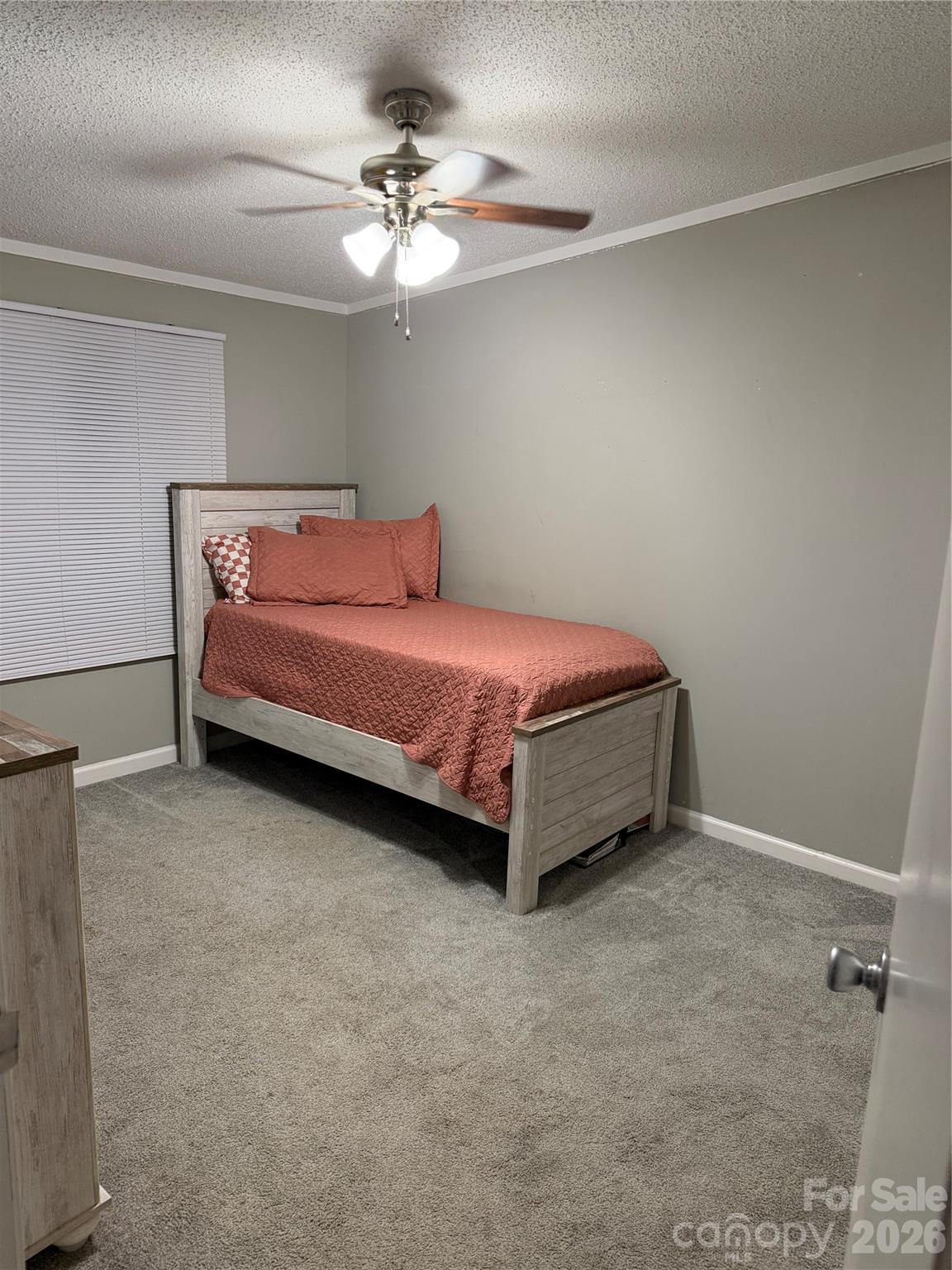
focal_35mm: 24
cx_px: 476
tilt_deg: -12.9
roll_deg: -2.5
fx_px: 880
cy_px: 635
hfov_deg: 56.8
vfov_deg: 71.6
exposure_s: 1/60
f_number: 1.78
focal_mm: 6.76
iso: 320
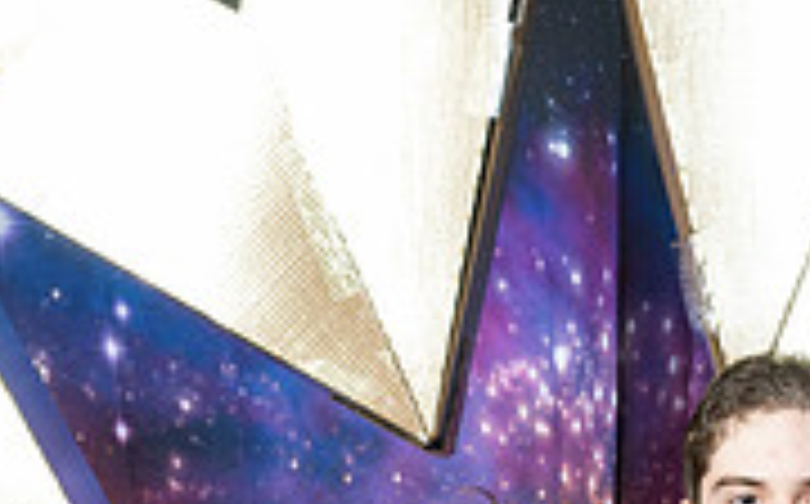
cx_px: 644
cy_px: 1008
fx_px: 3153
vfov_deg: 8.6
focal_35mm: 143
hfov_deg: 14.6
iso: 320
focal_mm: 56
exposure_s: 1/100
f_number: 8
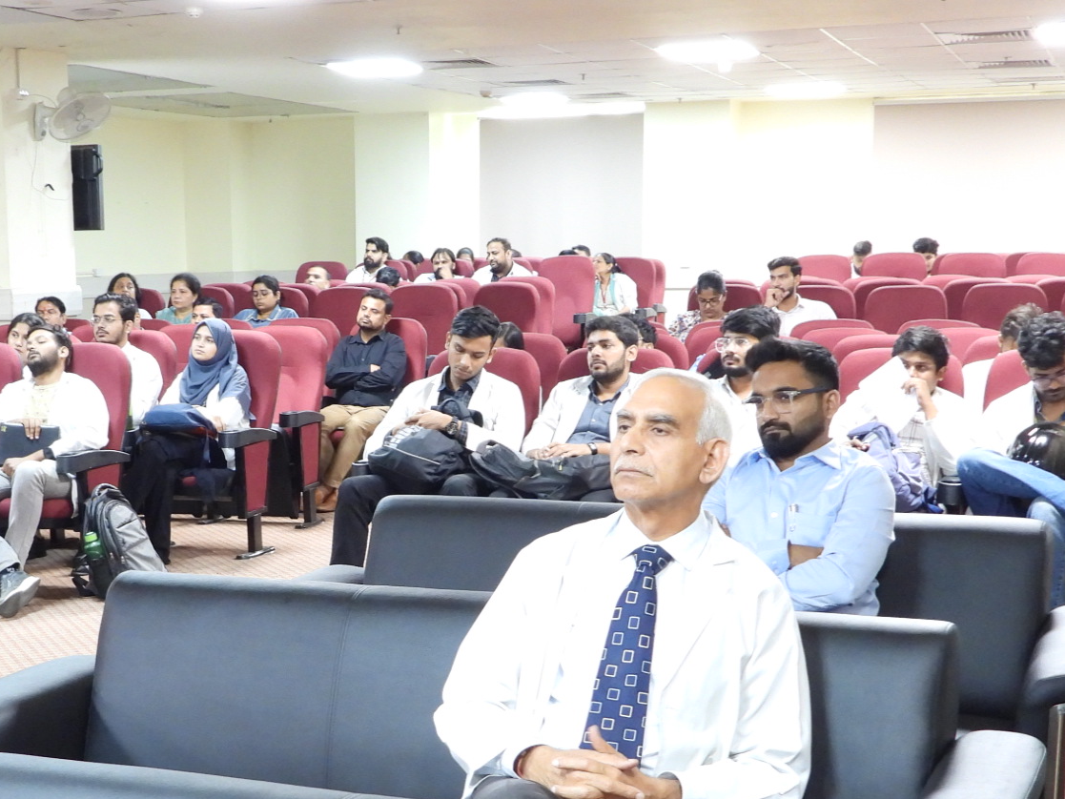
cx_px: 359
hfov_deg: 31.4
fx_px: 1877
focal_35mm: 61
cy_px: 599
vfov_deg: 23.8
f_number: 3.2
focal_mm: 5.4
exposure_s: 1/8
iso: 450
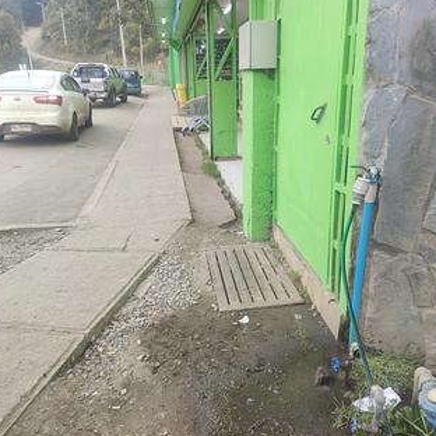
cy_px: 218
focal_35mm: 29
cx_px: 213
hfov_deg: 55.6
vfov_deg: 55.6
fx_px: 413
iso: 100
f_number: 1.69
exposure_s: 1/253
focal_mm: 6.72
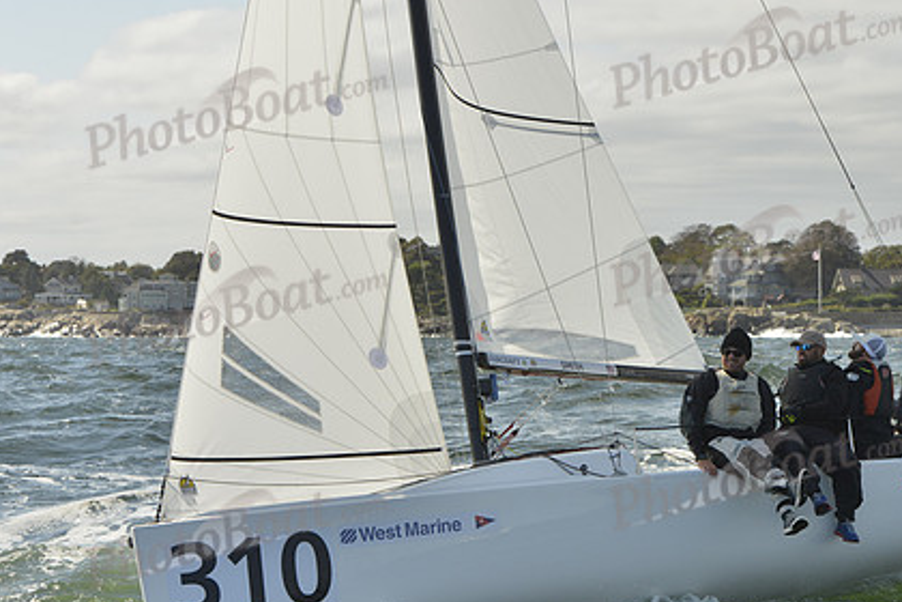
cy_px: 392
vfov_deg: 10.8
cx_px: 500
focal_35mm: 127
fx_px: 3182
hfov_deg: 16.1
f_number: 8
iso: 400
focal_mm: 92
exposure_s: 1/1600
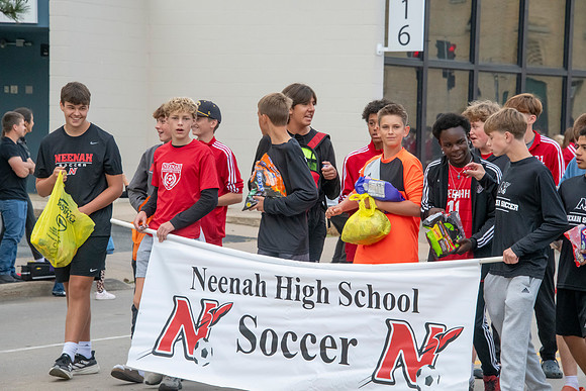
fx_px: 3093
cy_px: 196
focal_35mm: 190
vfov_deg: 7.2
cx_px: 293
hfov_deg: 10.8
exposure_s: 1/400
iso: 3200
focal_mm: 190
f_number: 11
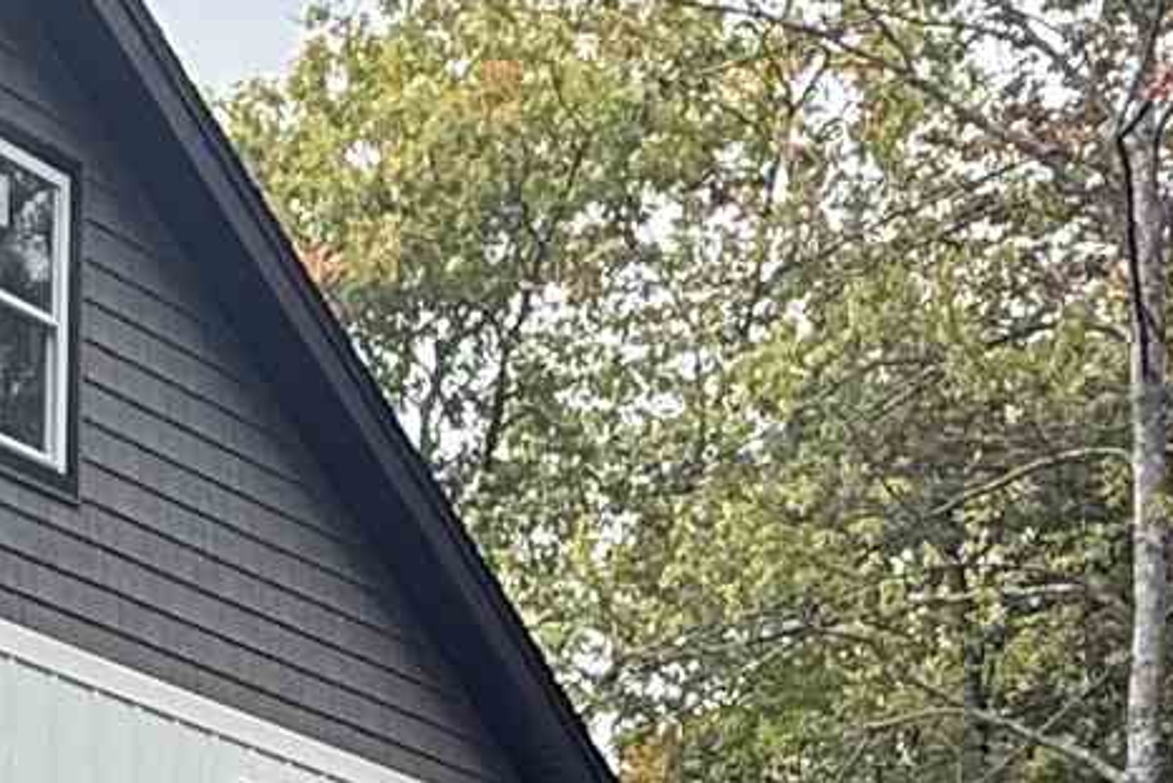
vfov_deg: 12.4
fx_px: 3129
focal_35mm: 96
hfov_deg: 20.4
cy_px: 1631
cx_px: -83
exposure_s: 1/820
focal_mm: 2.22
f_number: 2.2
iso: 64
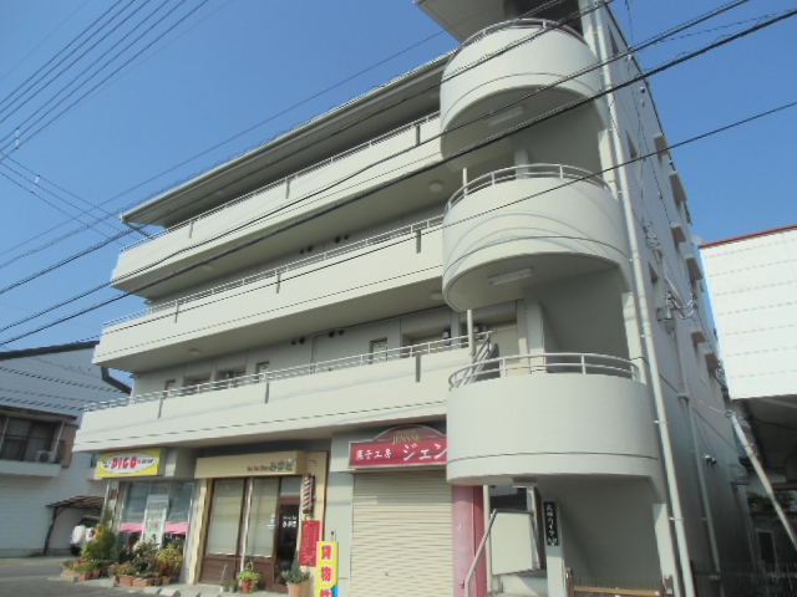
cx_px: 398
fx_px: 553
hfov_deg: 71.6
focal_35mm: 24
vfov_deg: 56.8
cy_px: 298
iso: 64
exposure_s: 1/1000
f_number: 3
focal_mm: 4.24
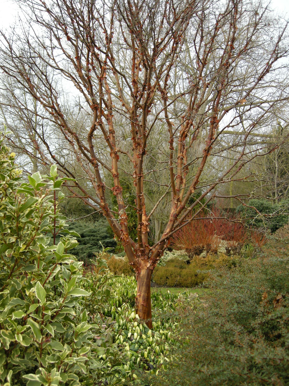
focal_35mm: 35
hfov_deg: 40.7
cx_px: 144
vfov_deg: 52.6
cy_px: 193
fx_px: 390
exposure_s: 1/75.7
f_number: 3.4
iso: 64
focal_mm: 7.5
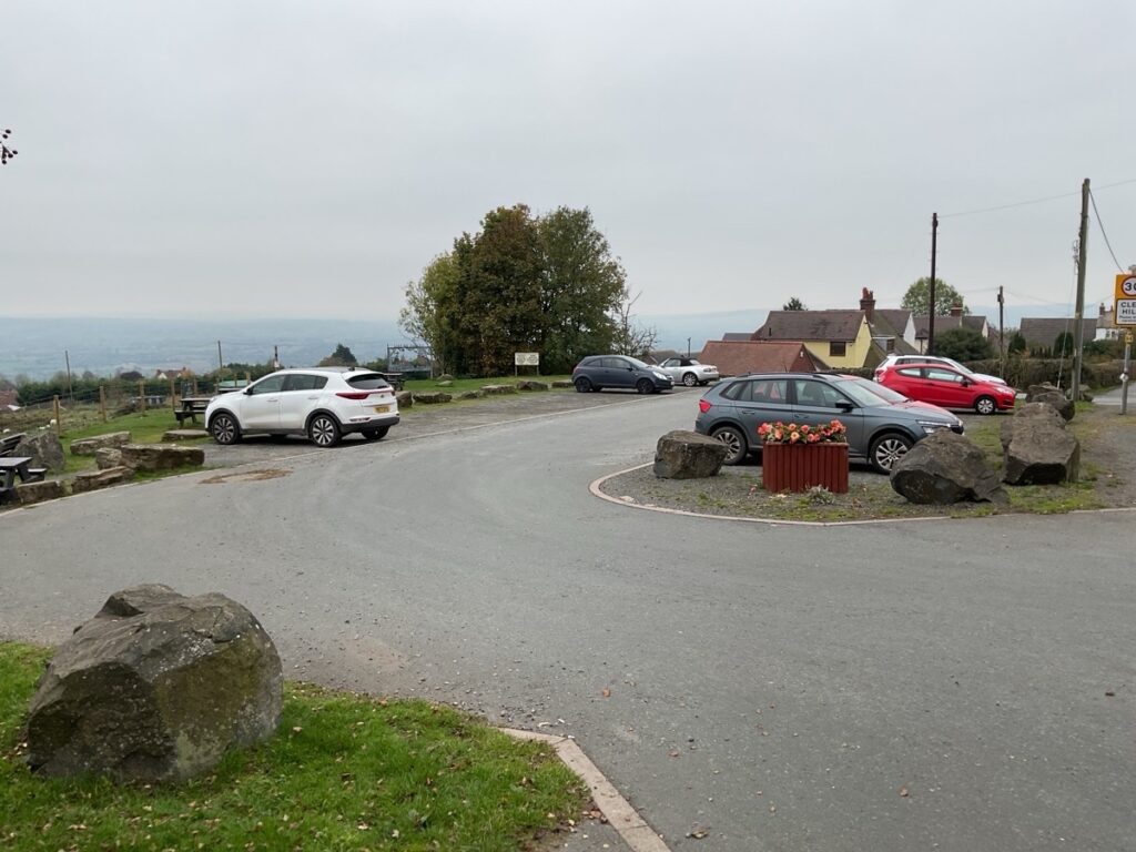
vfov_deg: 48.2
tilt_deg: -6.7
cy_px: 426
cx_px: 568
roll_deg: -0.8
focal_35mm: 29
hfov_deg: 61.7
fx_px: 952
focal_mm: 3
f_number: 1.8
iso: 16
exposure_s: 1/294
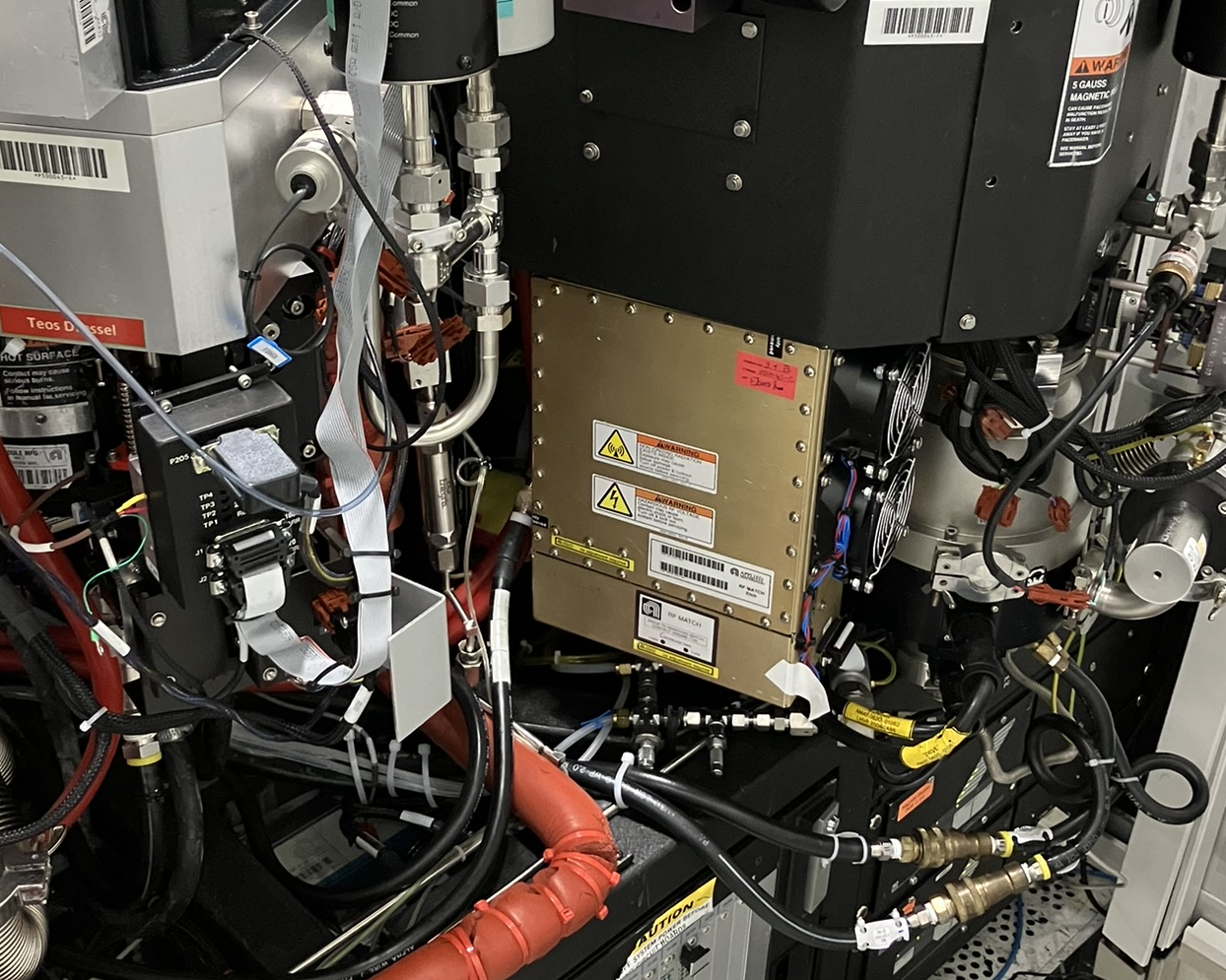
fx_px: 1633
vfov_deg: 33.3
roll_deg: -1.2
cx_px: 597
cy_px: 392
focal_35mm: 45
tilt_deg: -30.3
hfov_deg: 41.2
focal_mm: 3.99
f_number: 1.8
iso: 400
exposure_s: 1/33
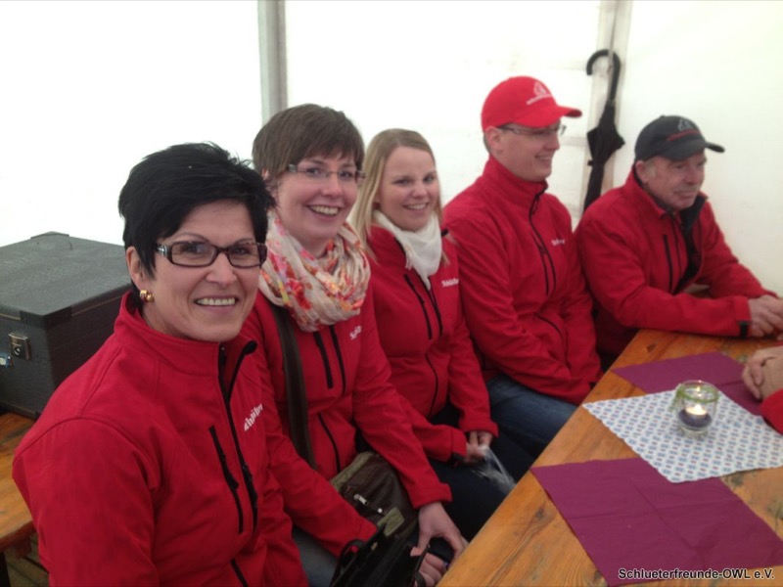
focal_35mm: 35
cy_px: 294
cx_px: 392
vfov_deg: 40.7
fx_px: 792
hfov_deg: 52.6
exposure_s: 1/20
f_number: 2.4
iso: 64
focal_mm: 4.28
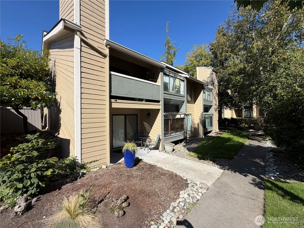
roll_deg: +2.6
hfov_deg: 102.1
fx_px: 123
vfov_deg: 85.7
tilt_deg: +5.9
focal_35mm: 14
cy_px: 114
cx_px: 152
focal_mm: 2.22
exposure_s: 1/770
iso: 25
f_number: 2.2
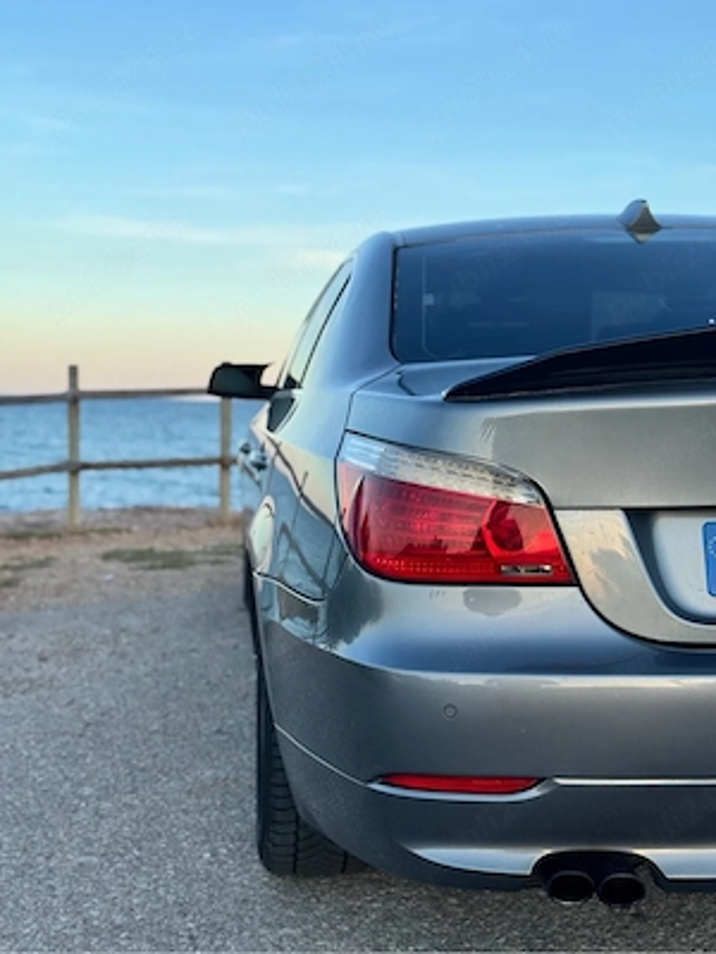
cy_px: 477
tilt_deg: -3.0
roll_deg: -1.7
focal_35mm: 48
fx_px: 1324
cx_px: 358
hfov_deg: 30.3
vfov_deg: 39.7
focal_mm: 6.76
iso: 64
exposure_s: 1/1215
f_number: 1.78
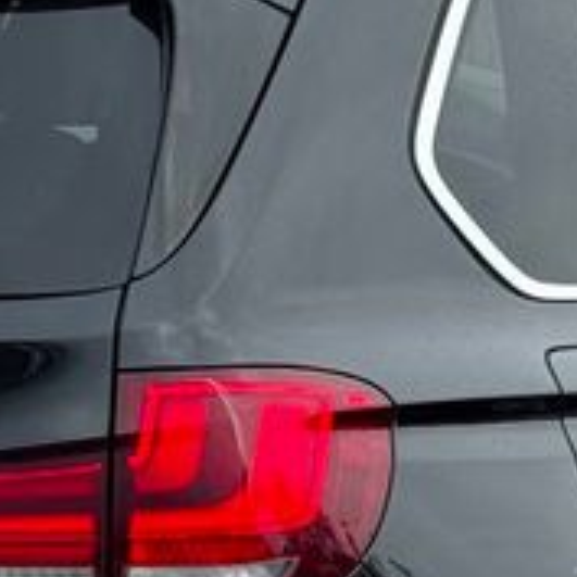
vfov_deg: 7.1
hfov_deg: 7.1
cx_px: 284
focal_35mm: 245
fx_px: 4620
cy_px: 456
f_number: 1.78
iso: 64
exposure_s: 1/1770
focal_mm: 6.76
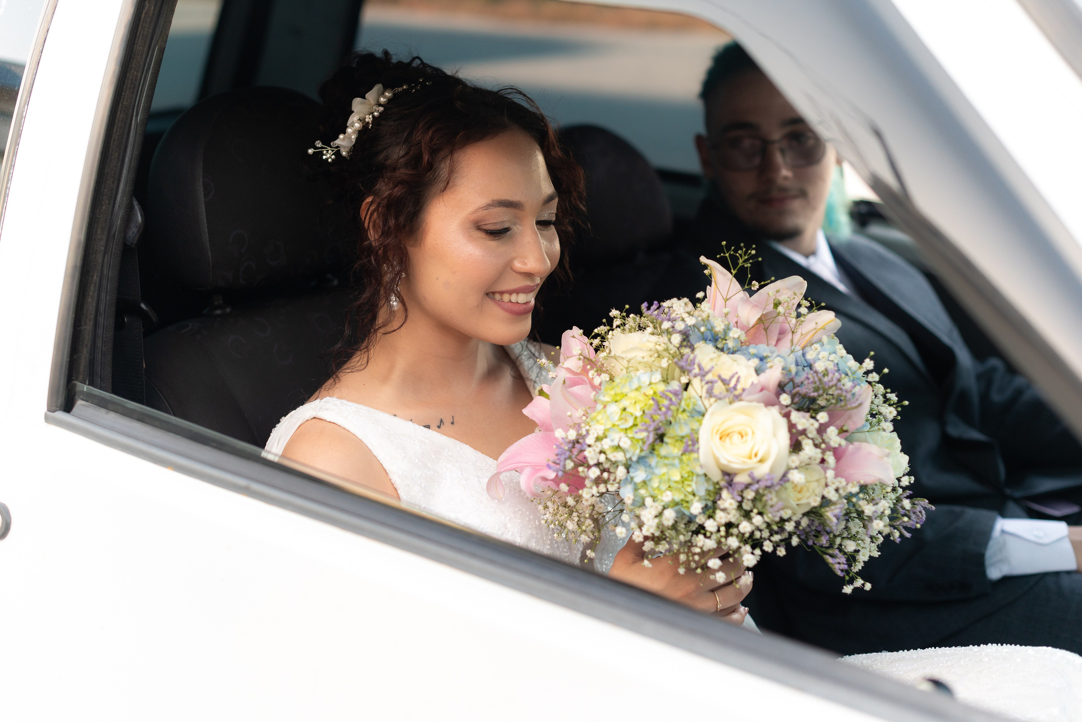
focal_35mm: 51
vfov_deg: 26.5
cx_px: 533
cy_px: 365
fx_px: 1533
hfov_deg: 38.9
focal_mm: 50
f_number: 2.2
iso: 400
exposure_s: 1/640
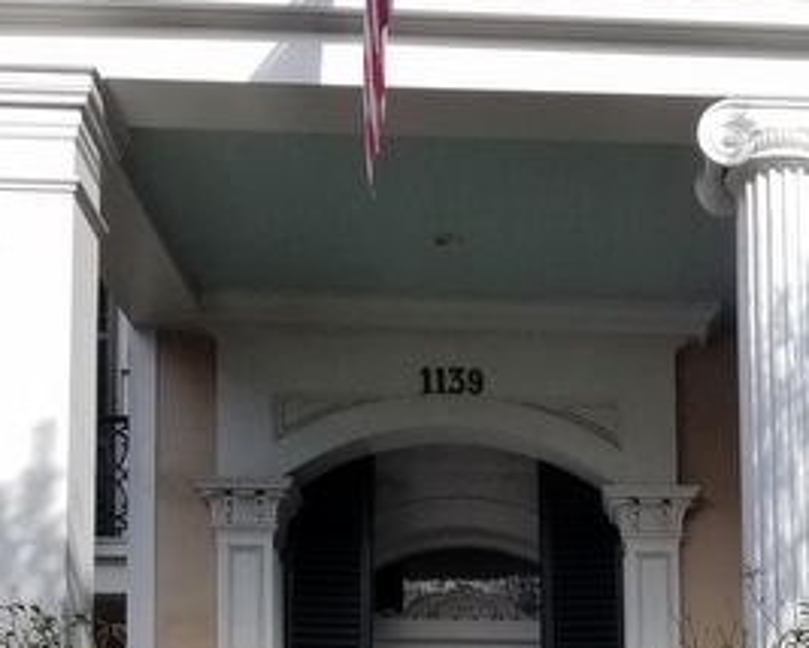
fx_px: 1821
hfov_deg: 23.9
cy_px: 875
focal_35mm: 76
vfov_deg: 18.6
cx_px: 812
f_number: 1.7
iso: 50
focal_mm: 4.25
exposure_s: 1/1836
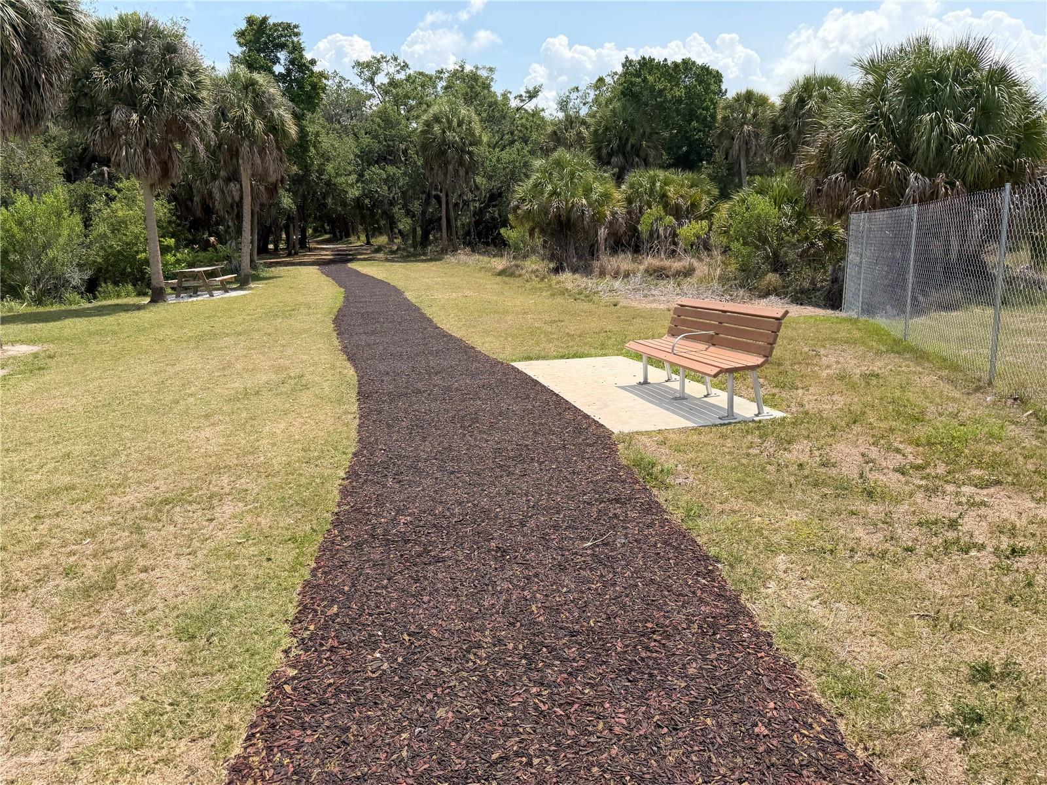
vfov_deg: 56.8
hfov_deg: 71.6
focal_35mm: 24
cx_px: 524
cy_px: 392
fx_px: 726
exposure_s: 1/4167
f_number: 1.78
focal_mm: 6.76
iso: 100
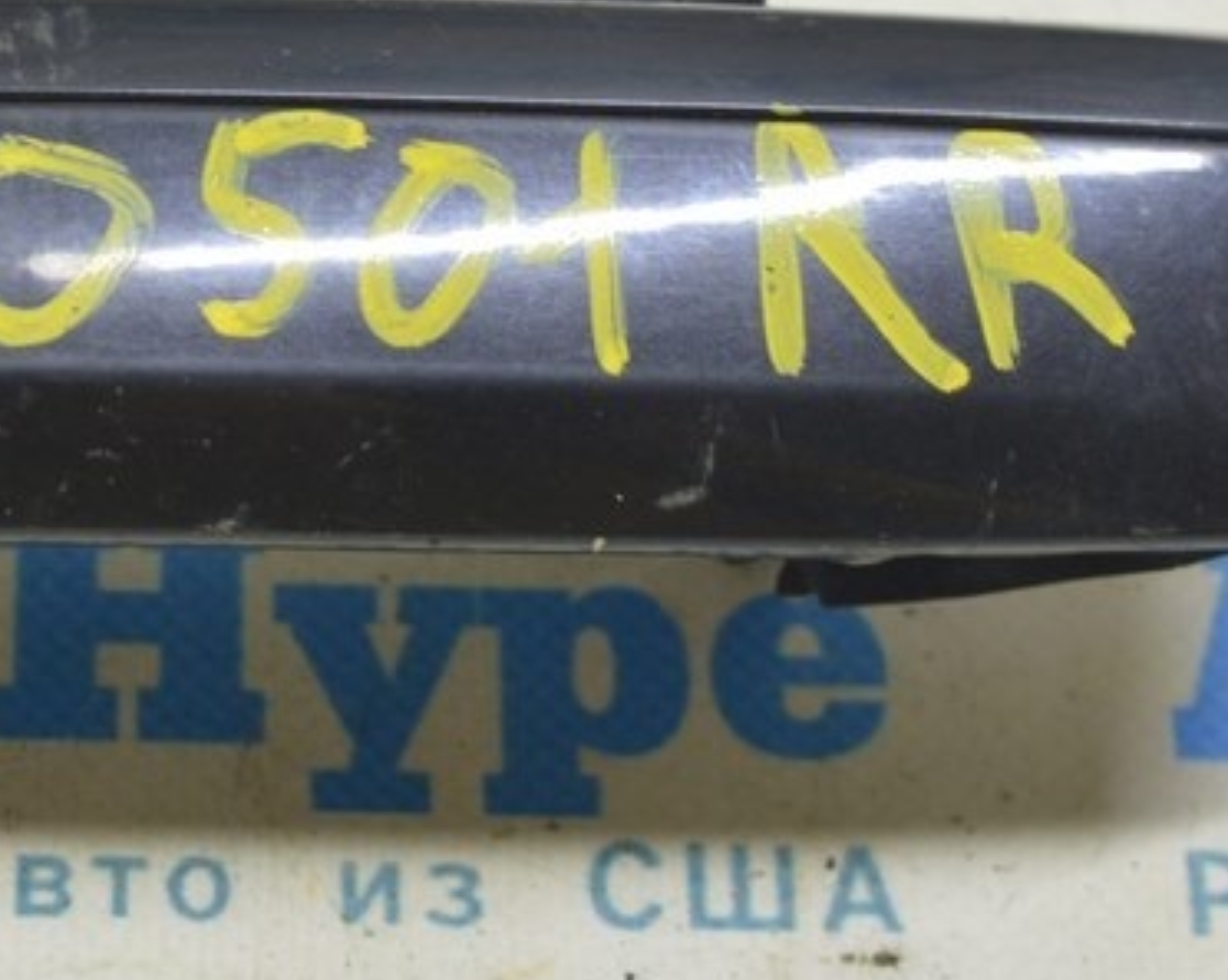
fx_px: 5629
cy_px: 269
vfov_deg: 9.9
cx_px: 79
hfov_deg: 12.3
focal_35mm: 155
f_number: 5.6
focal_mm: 40
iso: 400
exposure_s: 1/20
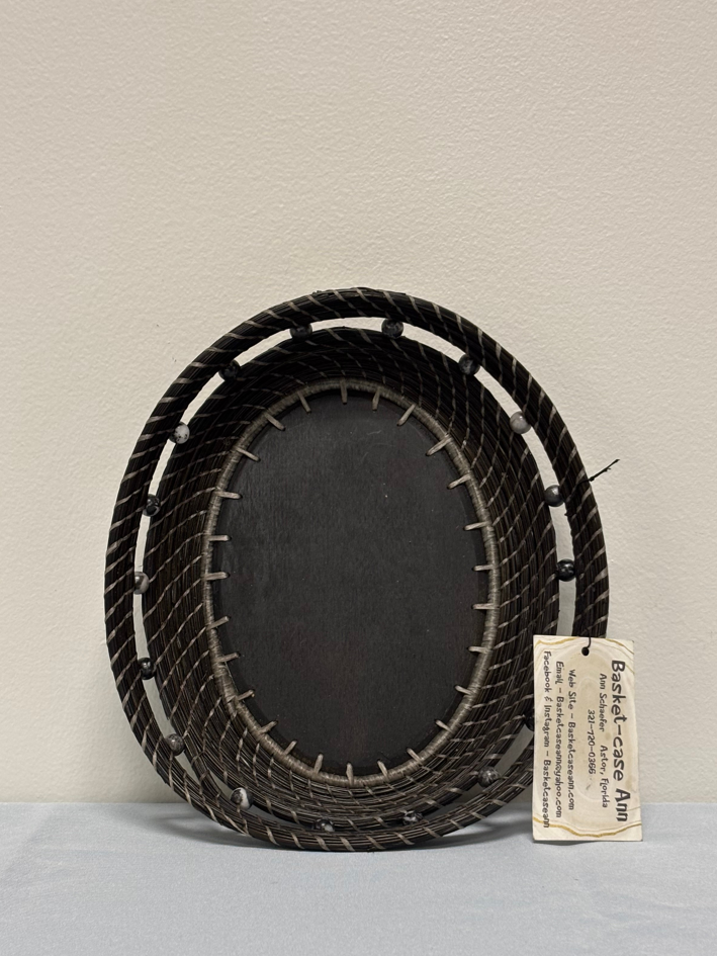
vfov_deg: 29.3
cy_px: 603
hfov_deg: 22.3
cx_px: 356
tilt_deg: -4.3
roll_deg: -0.1
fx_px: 1822
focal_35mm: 66
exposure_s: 1/60
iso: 100
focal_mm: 5.96
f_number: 1.6
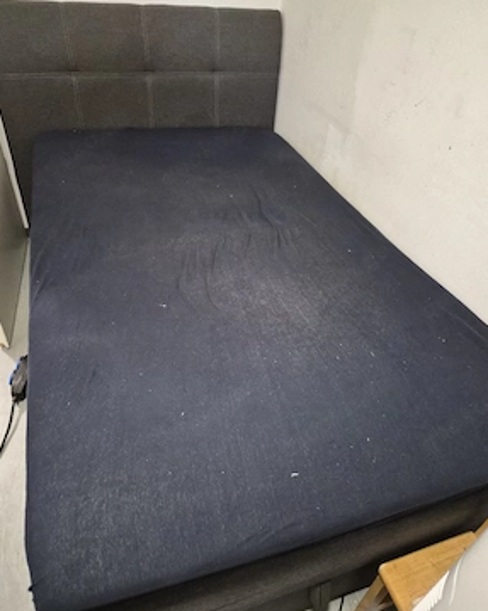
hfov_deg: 56.8
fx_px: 452
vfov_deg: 68.1
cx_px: 247
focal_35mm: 25
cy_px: 300
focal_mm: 5.4
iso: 1250
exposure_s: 1/50
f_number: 1.8
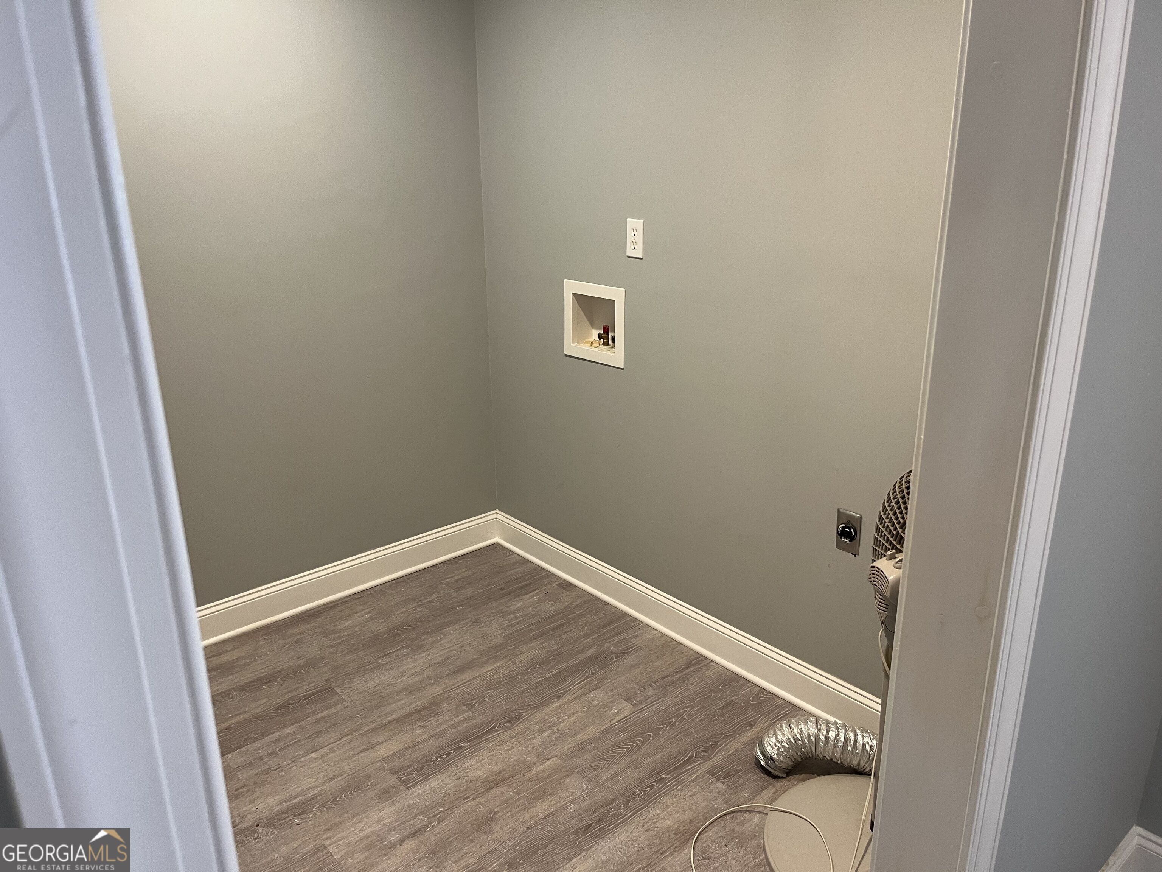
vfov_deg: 53.1
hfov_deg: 67.3
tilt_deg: -17.8
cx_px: 581
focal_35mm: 26
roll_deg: +1.5
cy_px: 436
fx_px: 873
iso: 125
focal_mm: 5.1
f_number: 1.6
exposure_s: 1/60
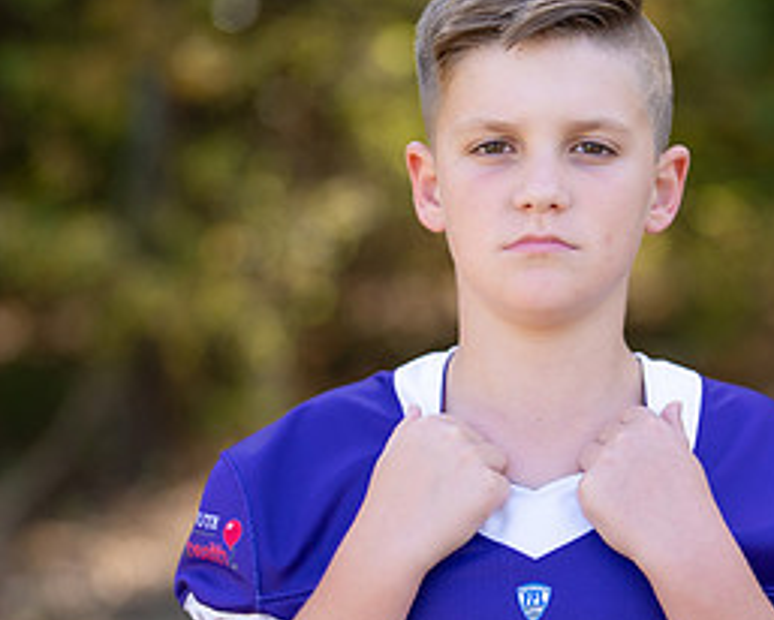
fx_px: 2843
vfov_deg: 12.4
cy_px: 432
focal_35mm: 124
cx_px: 576
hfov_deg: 15.4
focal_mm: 50
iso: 100
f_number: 1.2
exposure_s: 1/2000
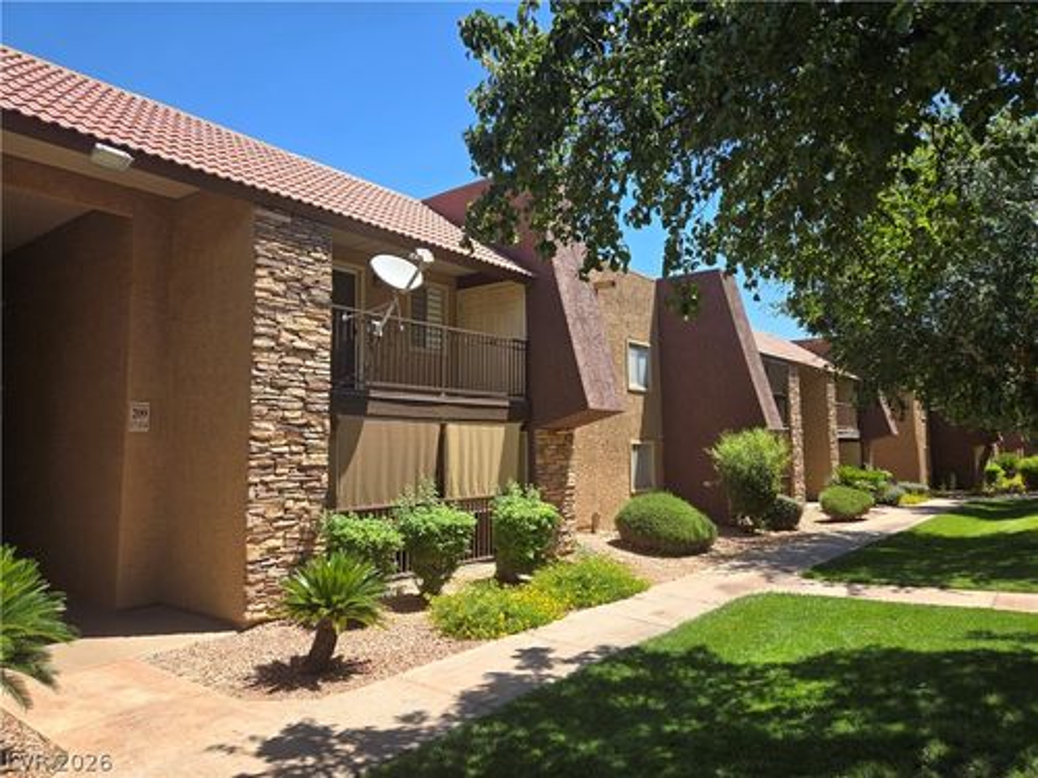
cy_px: 389
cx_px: 519
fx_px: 690
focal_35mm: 23
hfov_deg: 73.9
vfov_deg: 58.9
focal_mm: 5.4
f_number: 1.8
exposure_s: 1/880
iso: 25
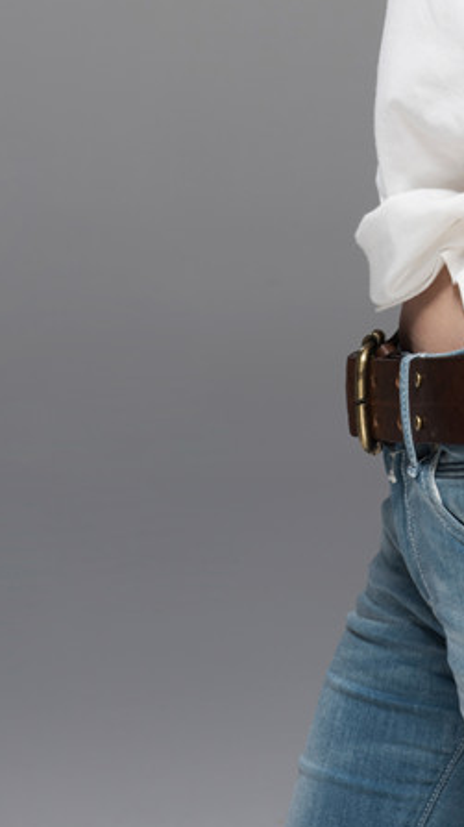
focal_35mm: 239
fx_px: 5235
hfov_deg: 5.1
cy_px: -185
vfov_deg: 8.9
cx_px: 599
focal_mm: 85
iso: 100
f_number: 13
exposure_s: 1/125
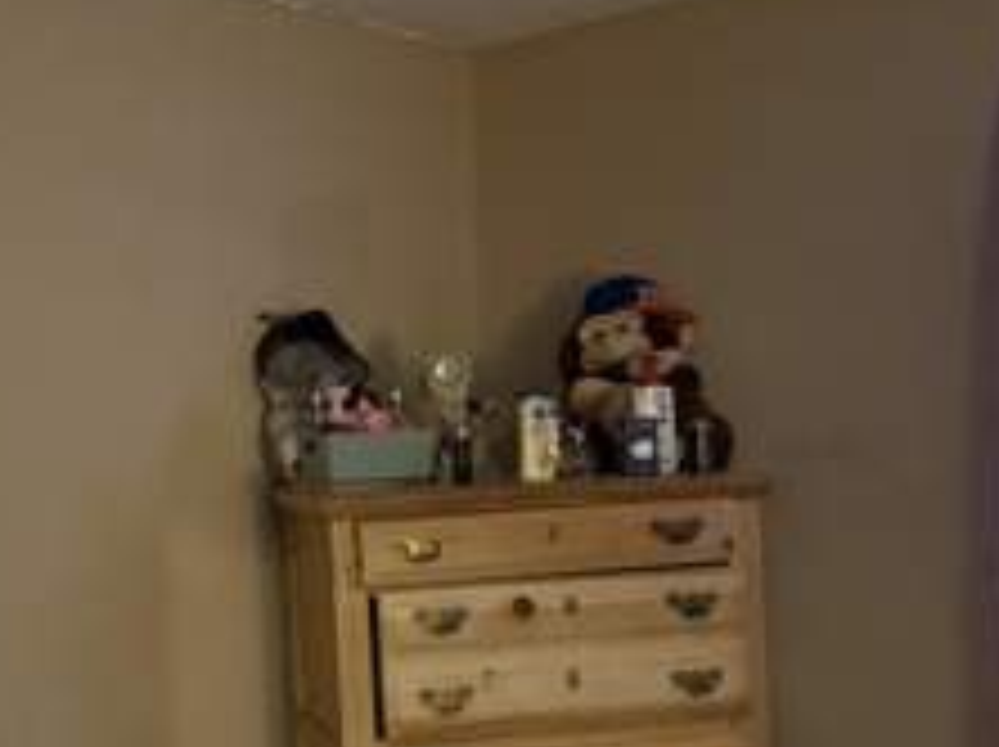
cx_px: 153
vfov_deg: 28.0
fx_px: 1499
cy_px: 403
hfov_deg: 35.3
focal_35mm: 52
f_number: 1.78
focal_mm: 6.76
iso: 1250
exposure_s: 1/30
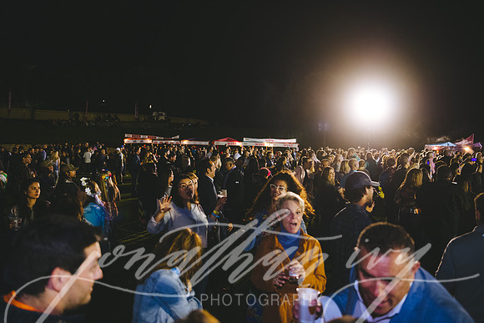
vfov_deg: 42.3
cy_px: 162
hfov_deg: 60.3
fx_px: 417
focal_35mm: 31
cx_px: 242
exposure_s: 1/125
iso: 2000
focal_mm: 31
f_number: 2.8
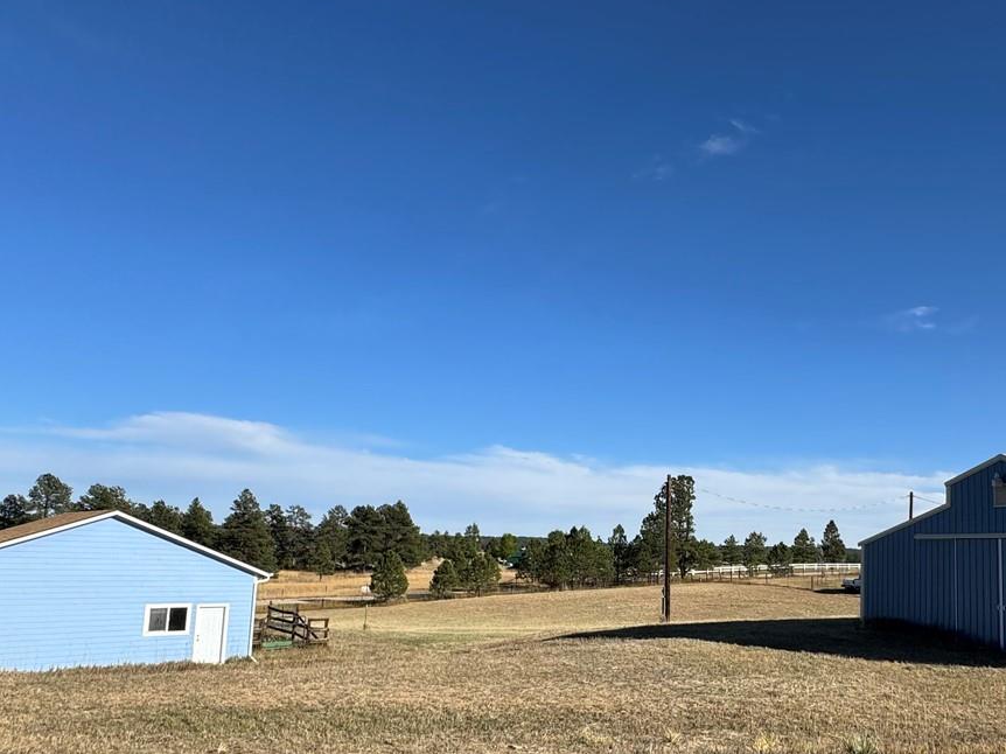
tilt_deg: +4.5
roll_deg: -2.4
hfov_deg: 65.9
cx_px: 652
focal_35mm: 26
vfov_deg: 52.3
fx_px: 755
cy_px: 486
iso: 40
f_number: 2.2
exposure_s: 1/1927
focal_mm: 2.22
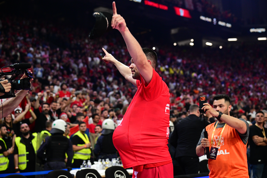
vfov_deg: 22.3
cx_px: 134
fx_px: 452
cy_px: 89
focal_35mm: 61
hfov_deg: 32.9
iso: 2500
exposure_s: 1/640
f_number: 2.8
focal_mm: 61
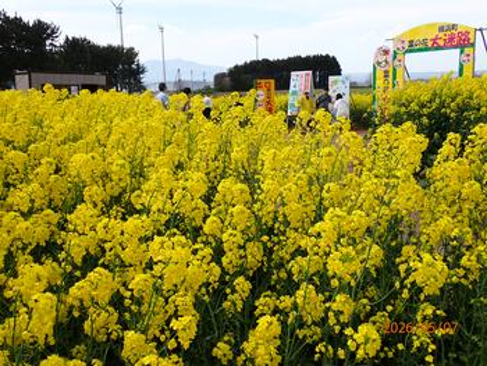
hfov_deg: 51.3
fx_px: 507
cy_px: 183
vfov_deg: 39.7
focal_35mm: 36
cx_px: 244
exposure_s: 1/800
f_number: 3.5
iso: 100
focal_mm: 6.37
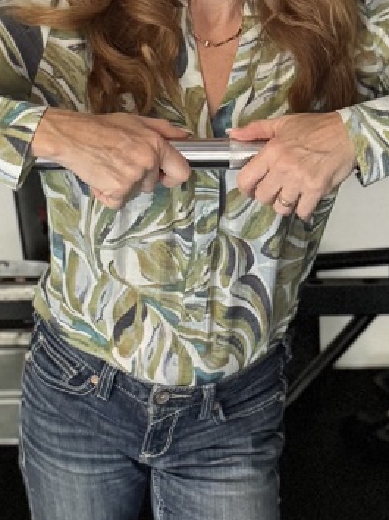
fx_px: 1425
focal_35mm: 95
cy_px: 322
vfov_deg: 20.6
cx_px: 210
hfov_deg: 15.5
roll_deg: +0.8
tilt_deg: -18.1
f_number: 1.78
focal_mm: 6.76
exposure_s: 1/30
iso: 1000
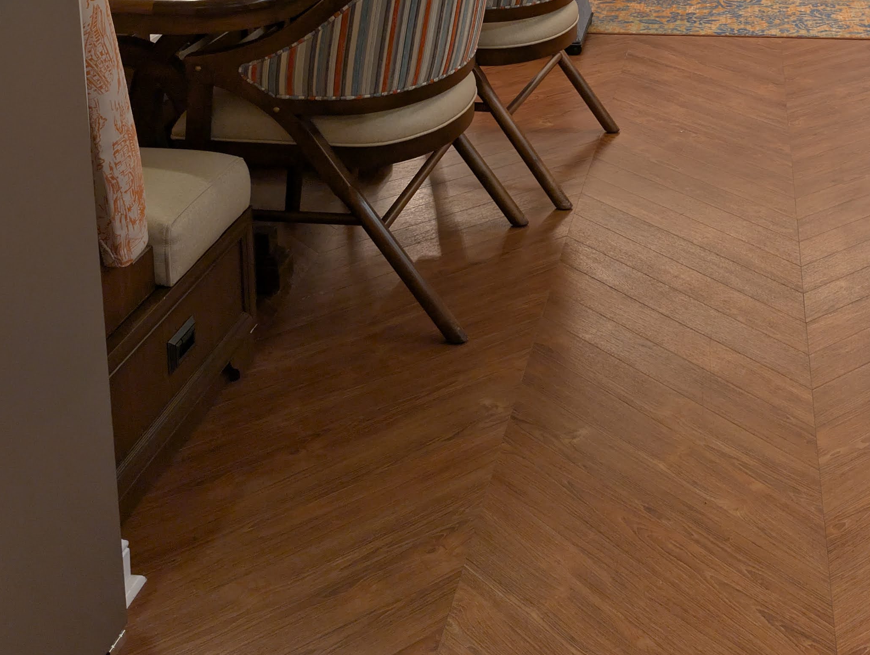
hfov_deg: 34.3
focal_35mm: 54
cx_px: 706
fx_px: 1359
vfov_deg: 25.3
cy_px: -48
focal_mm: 6.9
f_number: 1.68
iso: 51
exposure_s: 1/60
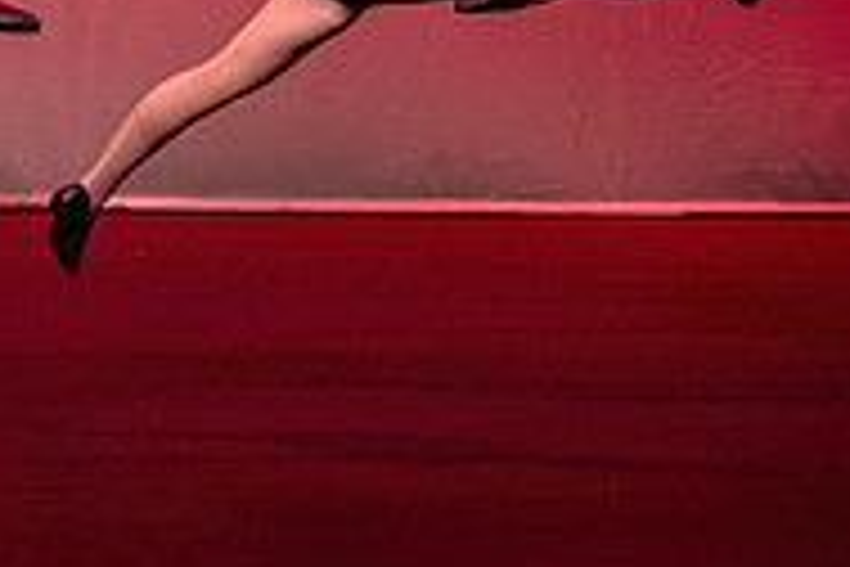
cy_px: -21
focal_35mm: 343
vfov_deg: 4.0
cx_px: -117
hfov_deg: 6.0
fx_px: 8098
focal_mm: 90
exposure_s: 1/500
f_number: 2.8
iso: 1250
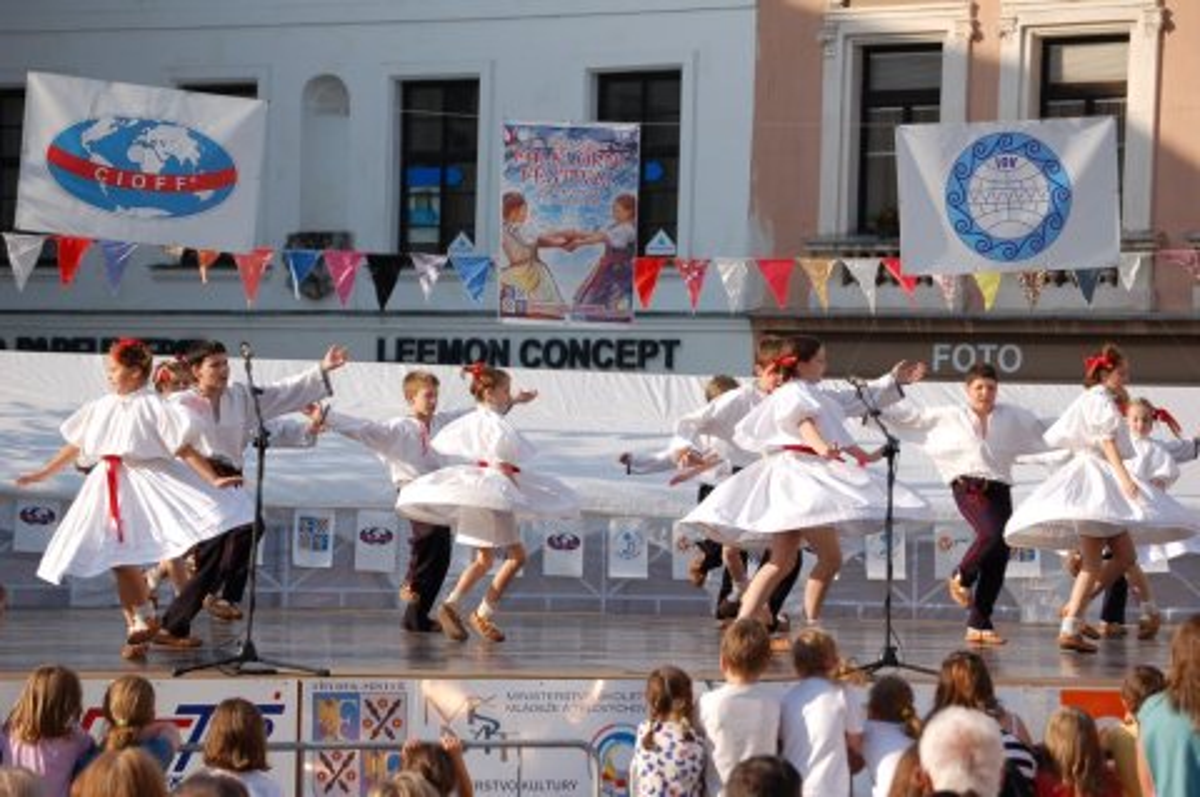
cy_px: 398
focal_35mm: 128
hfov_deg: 16.1
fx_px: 4246
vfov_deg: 10.7
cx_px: 600
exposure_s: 1/640
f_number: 6.3
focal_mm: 85
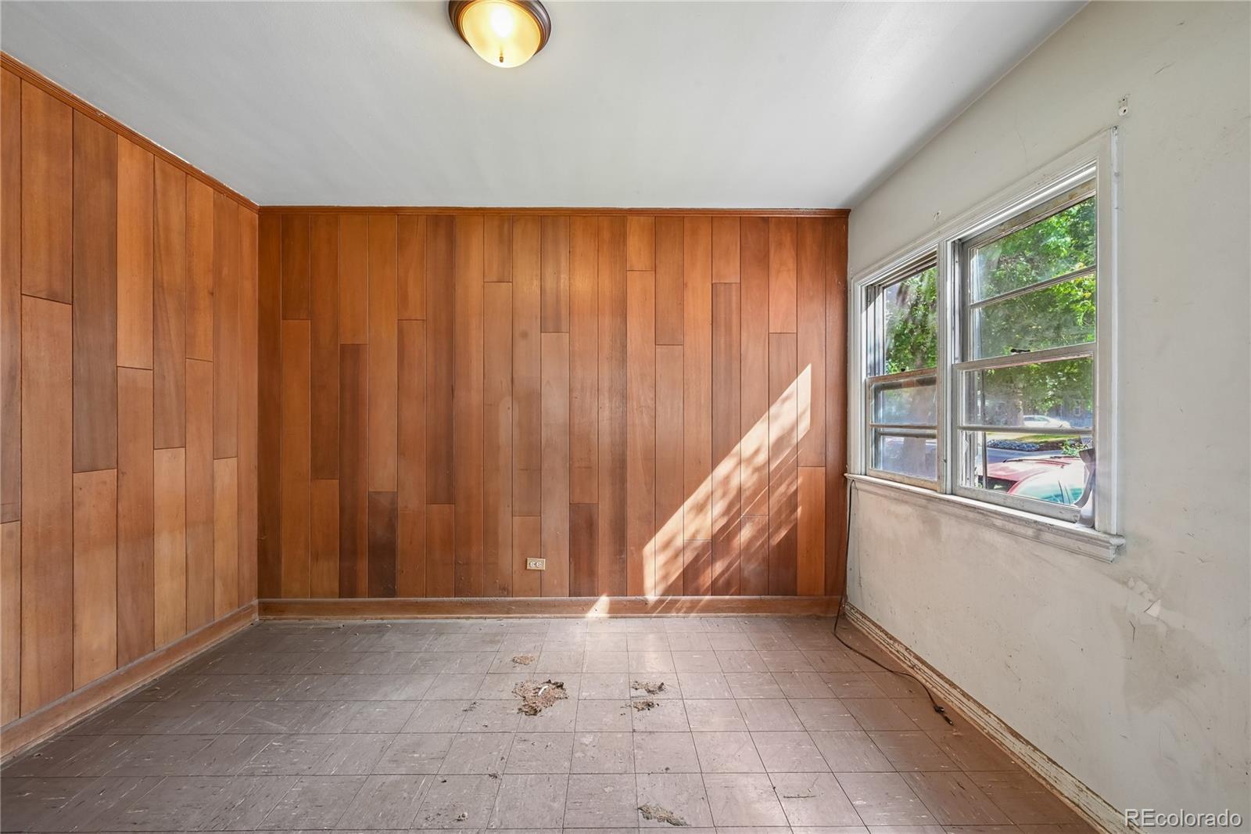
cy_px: 417
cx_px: 626
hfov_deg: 104.3
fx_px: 486
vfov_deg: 81.2
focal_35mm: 14
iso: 400
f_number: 10
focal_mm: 14
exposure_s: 1/8
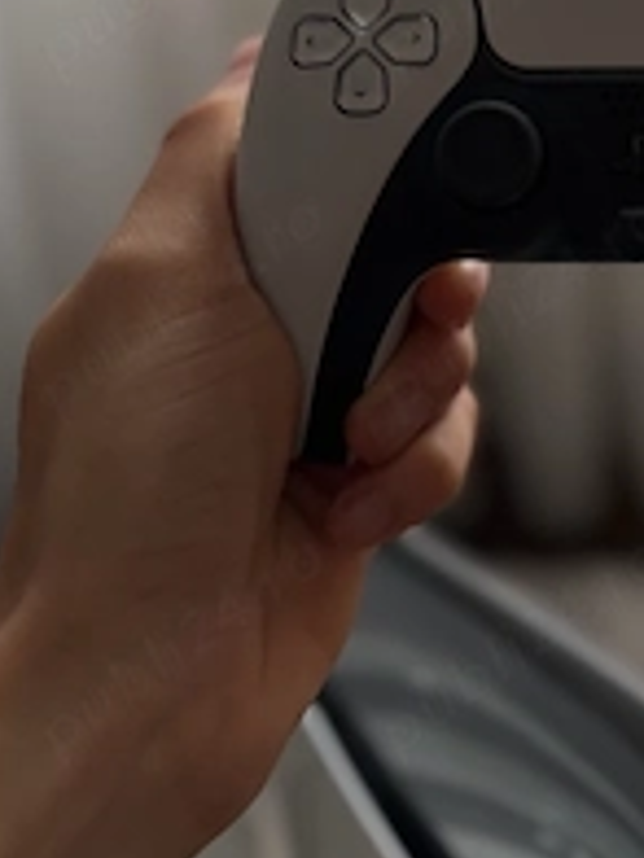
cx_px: 609
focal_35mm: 49
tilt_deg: -12.8
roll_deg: +4.6
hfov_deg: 28.3
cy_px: 18
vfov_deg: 35.5
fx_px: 1215
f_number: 1.78
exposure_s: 1/121
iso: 125
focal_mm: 6.76
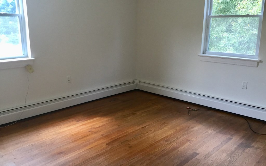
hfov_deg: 58.2
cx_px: 133
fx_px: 239
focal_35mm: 33
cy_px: 83
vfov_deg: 38.3
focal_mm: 3.3
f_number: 2.4
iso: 25
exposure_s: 1/30
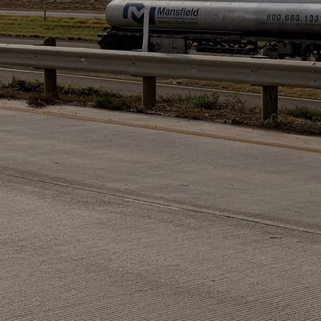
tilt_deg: +0.3
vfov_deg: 14.8
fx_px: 1207
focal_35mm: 115
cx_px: -51
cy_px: -31
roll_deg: +0.3
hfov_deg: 14.7
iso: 50
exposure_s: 1/17544
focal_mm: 6.76
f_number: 1.78
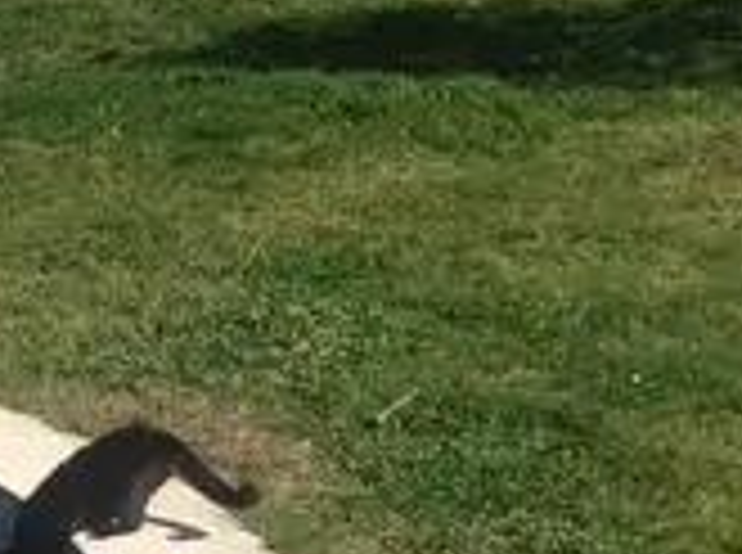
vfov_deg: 14.8
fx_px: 2075
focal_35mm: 97
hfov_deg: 18.8
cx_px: -220
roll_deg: +1.5
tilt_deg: -21.8
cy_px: 601
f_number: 2.4
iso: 32
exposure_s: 1/1789
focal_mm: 3.3
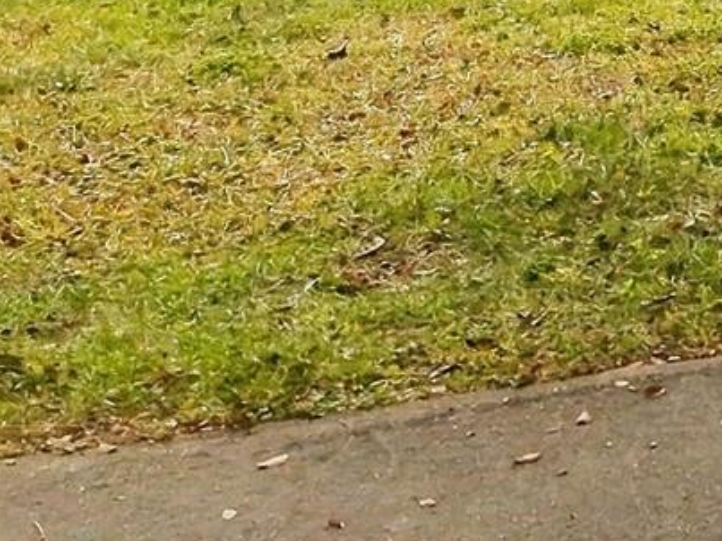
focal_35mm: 122
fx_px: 2544
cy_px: -511
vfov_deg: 11.1
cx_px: 1541
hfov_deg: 13.4
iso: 400
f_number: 1.8
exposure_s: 1/240
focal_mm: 8.7
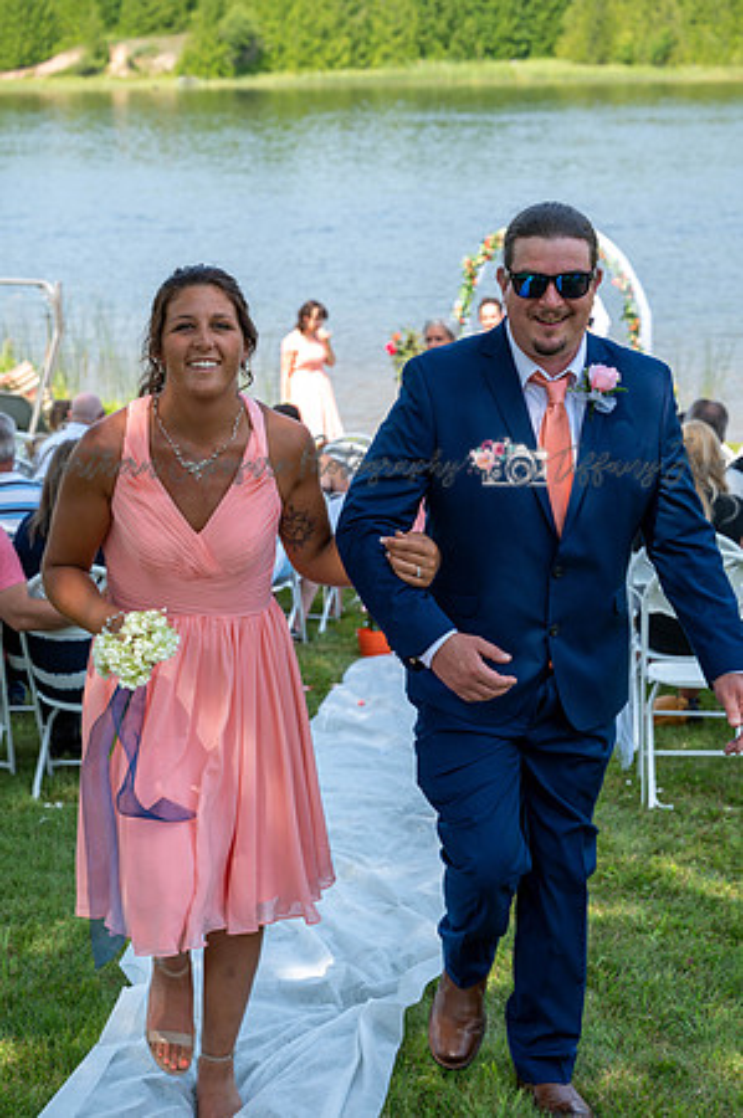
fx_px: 2172
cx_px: 372
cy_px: 559
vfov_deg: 28.9
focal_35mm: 70
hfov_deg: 19.4
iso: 200
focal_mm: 70
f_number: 5.6
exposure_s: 1/250
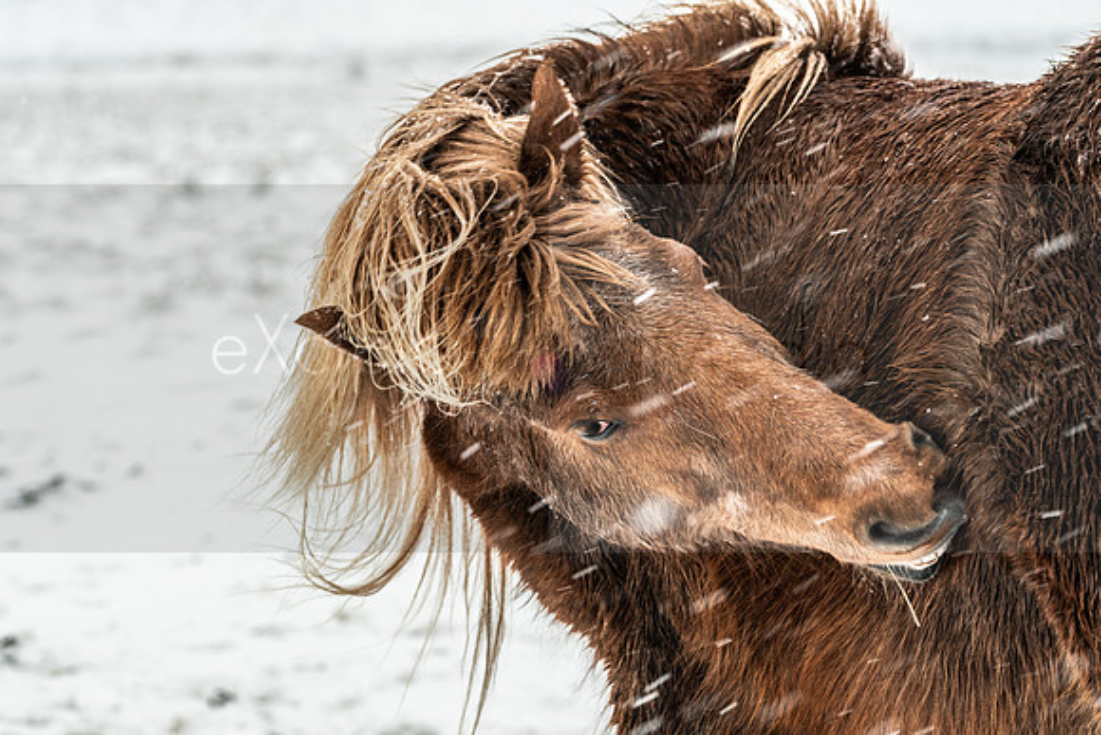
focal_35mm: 146
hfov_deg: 14.0
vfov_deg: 9.4
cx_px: 533
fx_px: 4477
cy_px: 381
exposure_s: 1/160
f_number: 7.1
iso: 500
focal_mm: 141
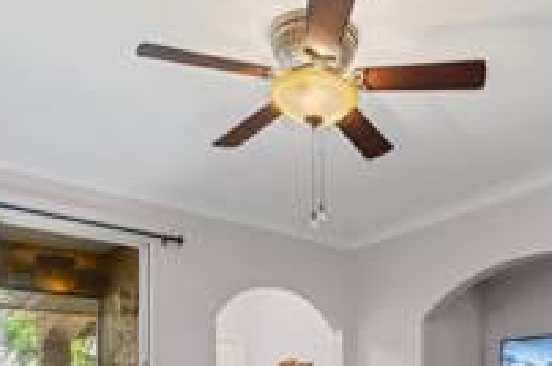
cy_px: 417
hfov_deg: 50.1
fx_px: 582
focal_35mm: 38
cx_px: 358
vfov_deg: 30.6
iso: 250
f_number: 9
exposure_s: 2
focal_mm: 16
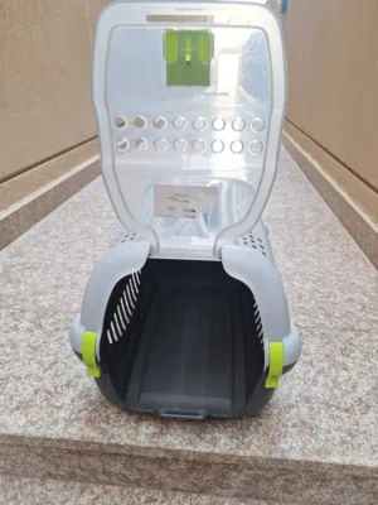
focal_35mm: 23
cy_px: 252
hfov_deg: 58.9
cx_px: 189
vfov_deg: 73.9
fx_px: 335
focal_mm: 5.54
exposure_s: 1/100
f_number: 1.8
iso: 40
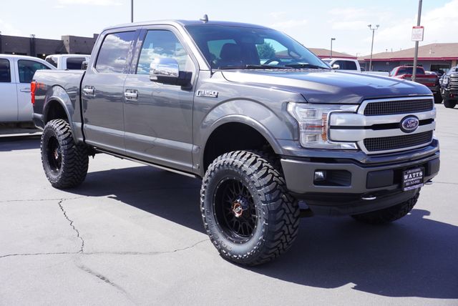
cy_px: 153
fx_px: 497
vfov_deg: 34.3
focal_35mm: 39
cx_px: 229
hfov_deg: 49.5
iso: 100
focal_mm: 26
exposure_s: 1/100
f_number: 8
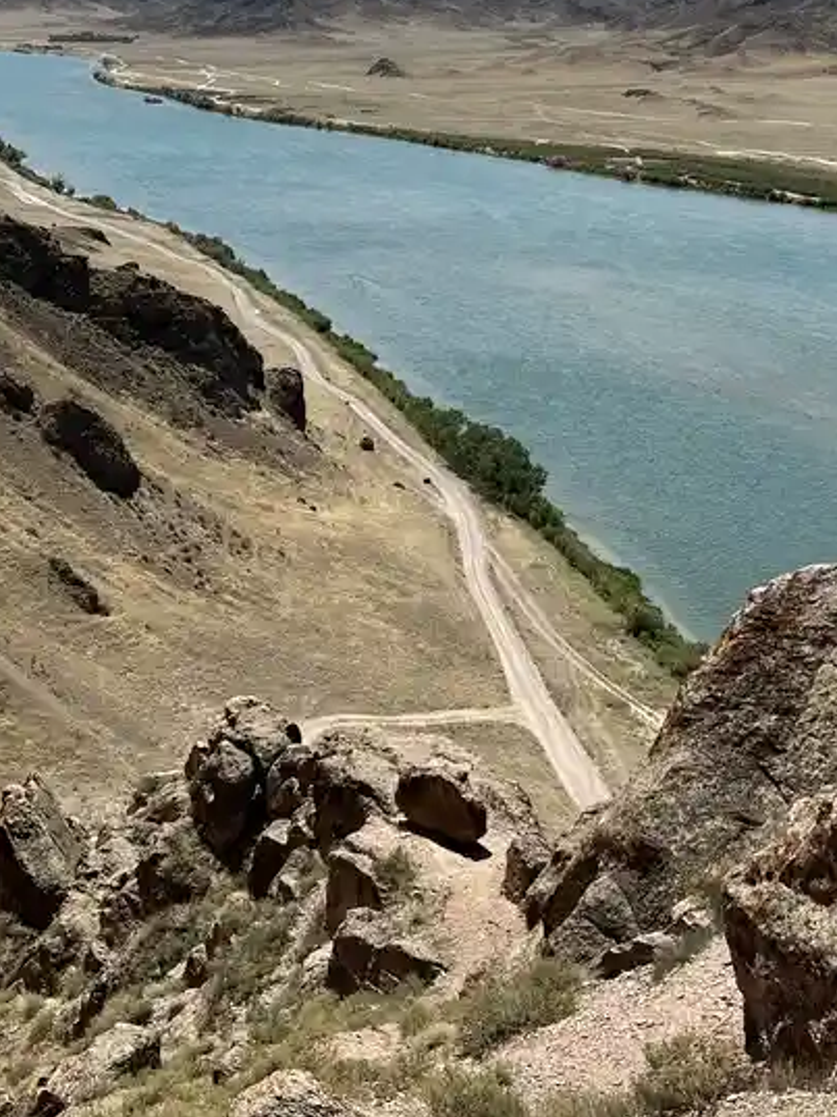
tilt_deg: -5.2
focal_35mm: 58
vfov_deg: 32.0
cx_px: 334
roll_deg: -1.2
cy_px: 164
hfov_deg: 25.2
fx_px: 1871
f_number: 1.5
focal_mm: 5.7
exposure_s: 1/10309
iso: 50
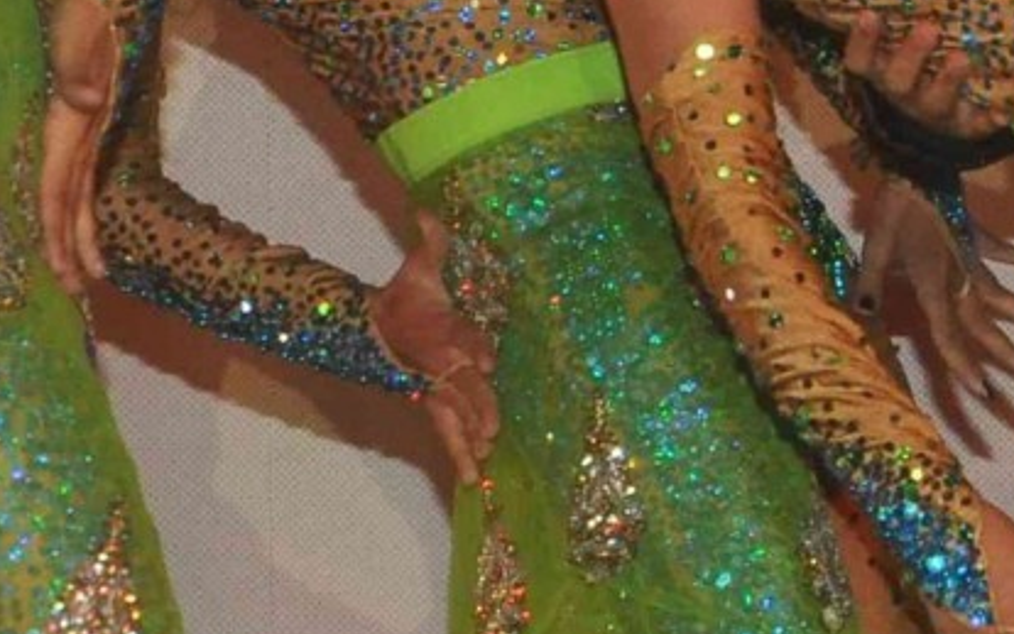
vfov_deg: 3.2
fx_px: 11499
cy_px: 39
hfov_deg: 5.0
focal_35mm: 416
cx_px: 1656
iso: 1000
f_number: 10
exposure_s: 1/200
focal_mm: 50
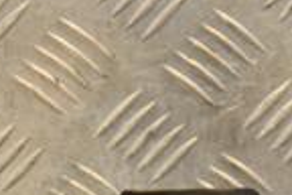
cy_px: 400
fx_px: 2530
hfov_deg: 6.6
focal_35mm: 312
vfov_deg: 4.3
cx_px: 318
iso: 800
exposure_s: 1/200
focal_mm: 50
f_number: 5.6
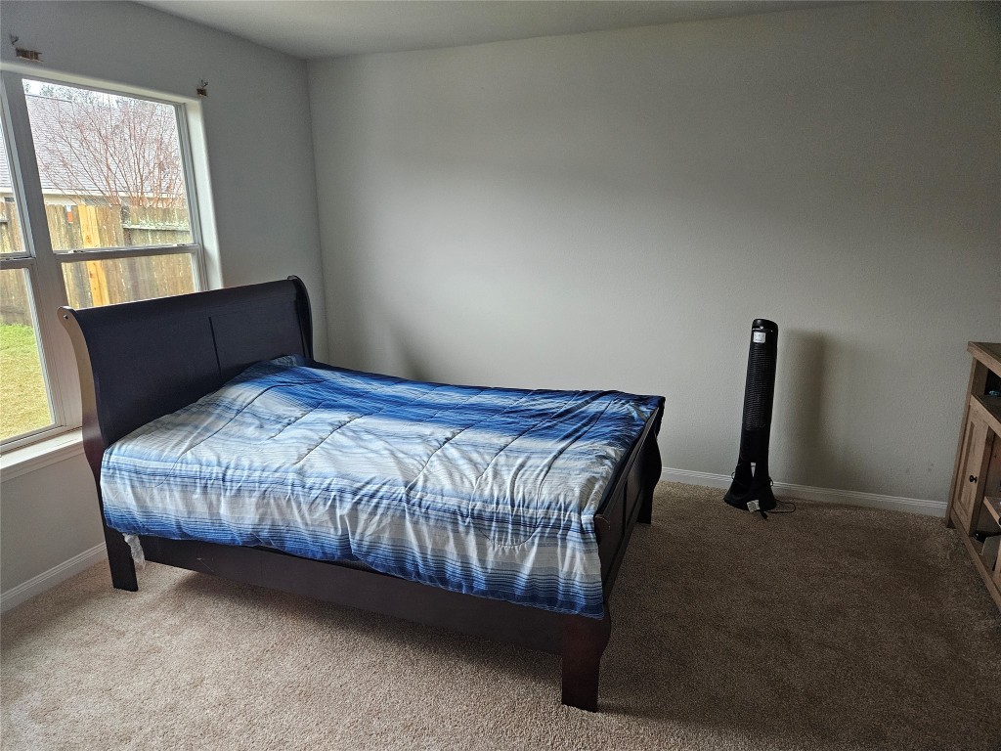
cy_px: 376
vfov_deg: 58.9
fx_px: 665
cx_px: 500
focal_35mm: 23
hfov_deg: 73.9
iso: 640
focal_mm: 5.4
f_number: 1.8
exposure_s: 1/120
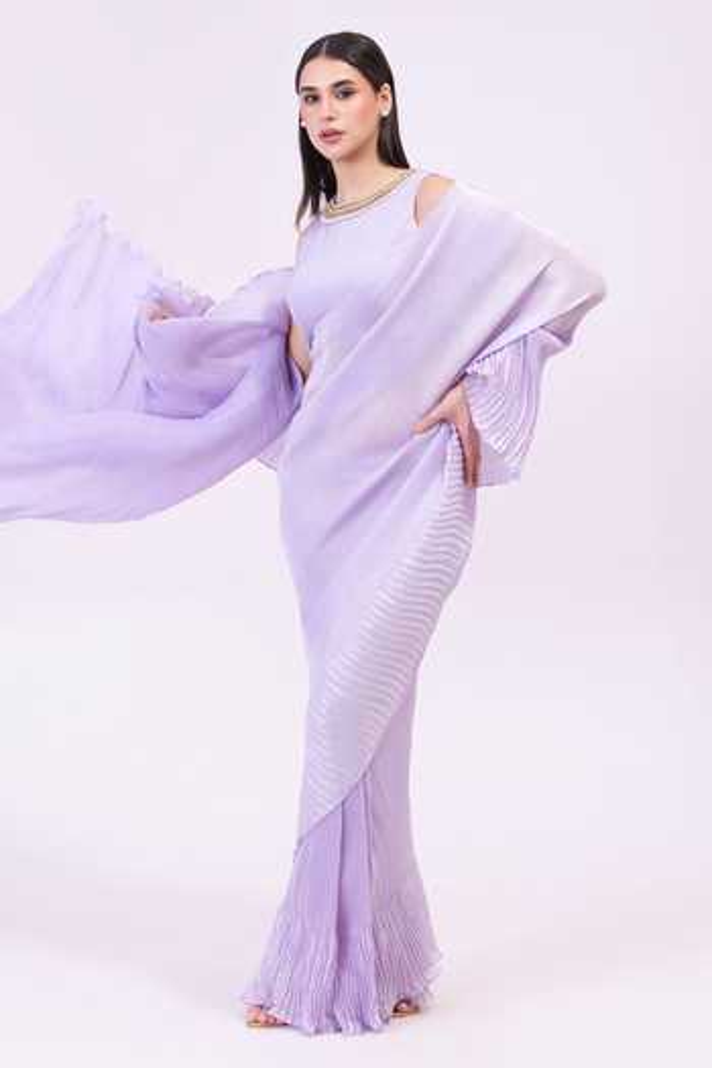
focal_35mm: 70
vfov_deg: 28.8
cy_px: 534
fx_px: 2077
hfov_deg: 19.5
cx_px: 356
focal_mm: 70
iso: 250
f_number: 9
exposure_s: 1/125
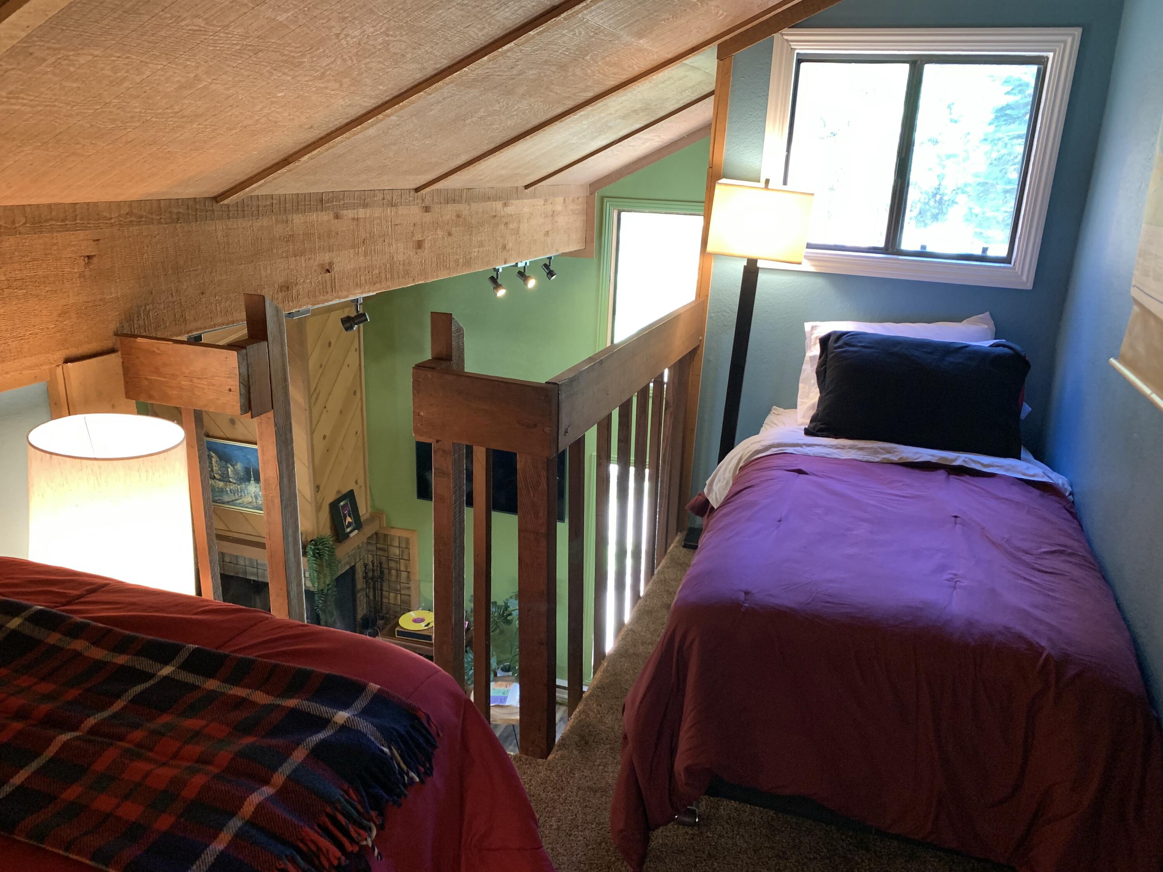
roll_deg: -3.2
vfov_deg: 53.1
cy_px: 436
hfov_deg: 67.3
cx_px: 582
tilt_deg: -17.7
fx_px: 874
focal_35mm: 26
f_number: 1.8
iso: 320
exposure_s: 1/60
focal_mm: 4.25
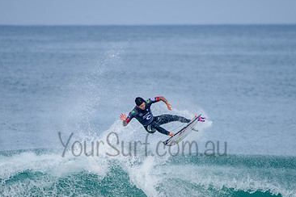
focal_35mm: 793
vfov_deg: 1.7
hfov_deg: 2.6
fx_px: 6520
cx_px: 142
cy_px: 138
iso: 250
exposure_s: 1/2000
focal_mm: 500
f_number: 5.6
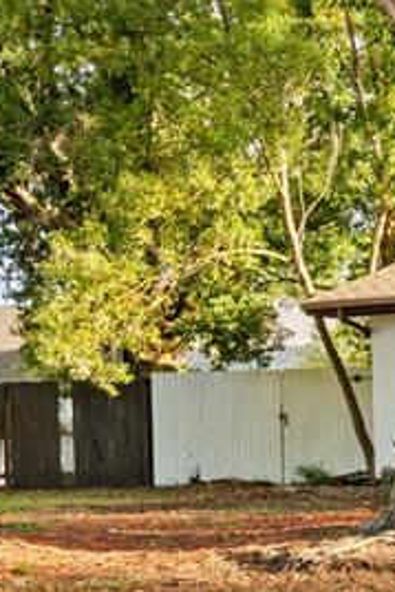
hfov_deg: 15.7
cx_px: 601
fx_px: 1315
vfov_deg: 24.5
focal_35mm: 80
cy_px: 554
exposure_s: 1/20
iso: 200
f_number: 8
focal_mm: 21
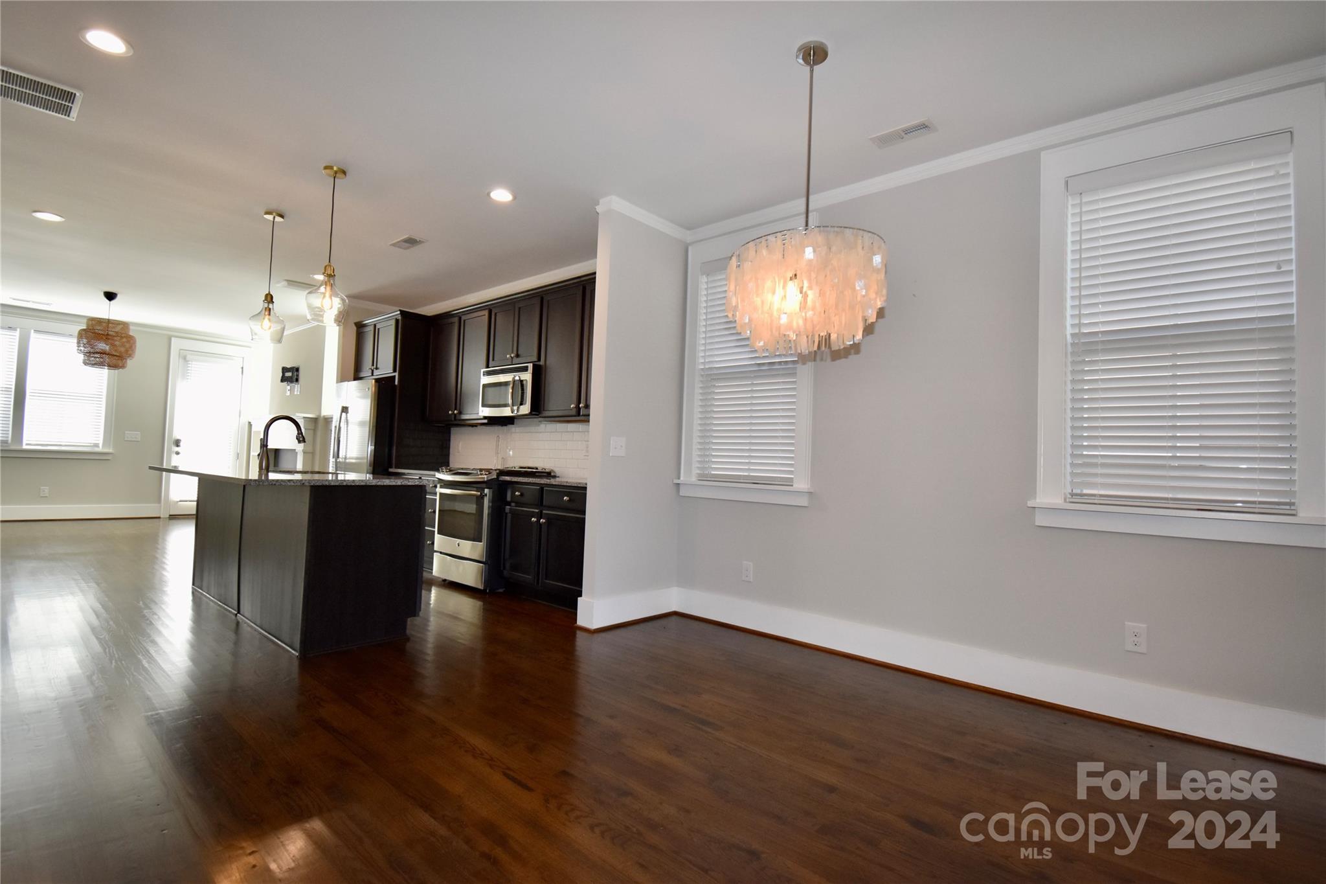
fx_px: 608
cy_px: 442
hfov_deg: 95.0
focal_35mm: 16
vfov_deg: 72.0
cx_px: 663
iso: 800
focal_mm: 11
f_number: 5.6
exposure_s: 1/125
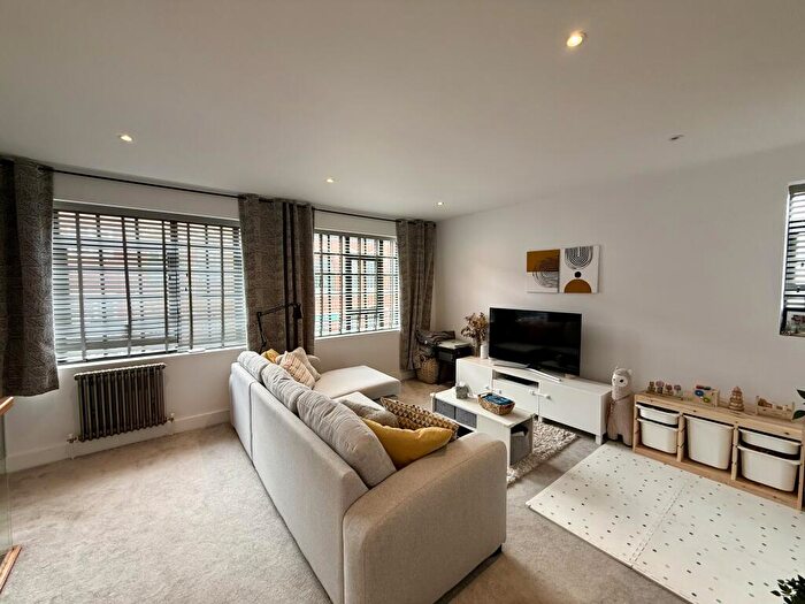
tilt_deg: -3.8
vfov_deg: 85.7
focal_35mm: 14
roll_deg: +0.5
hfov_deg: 102.1
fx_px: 326
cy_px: 302
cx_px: 402
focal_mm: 2.22
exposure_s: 1/100
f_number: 2.2
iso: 125
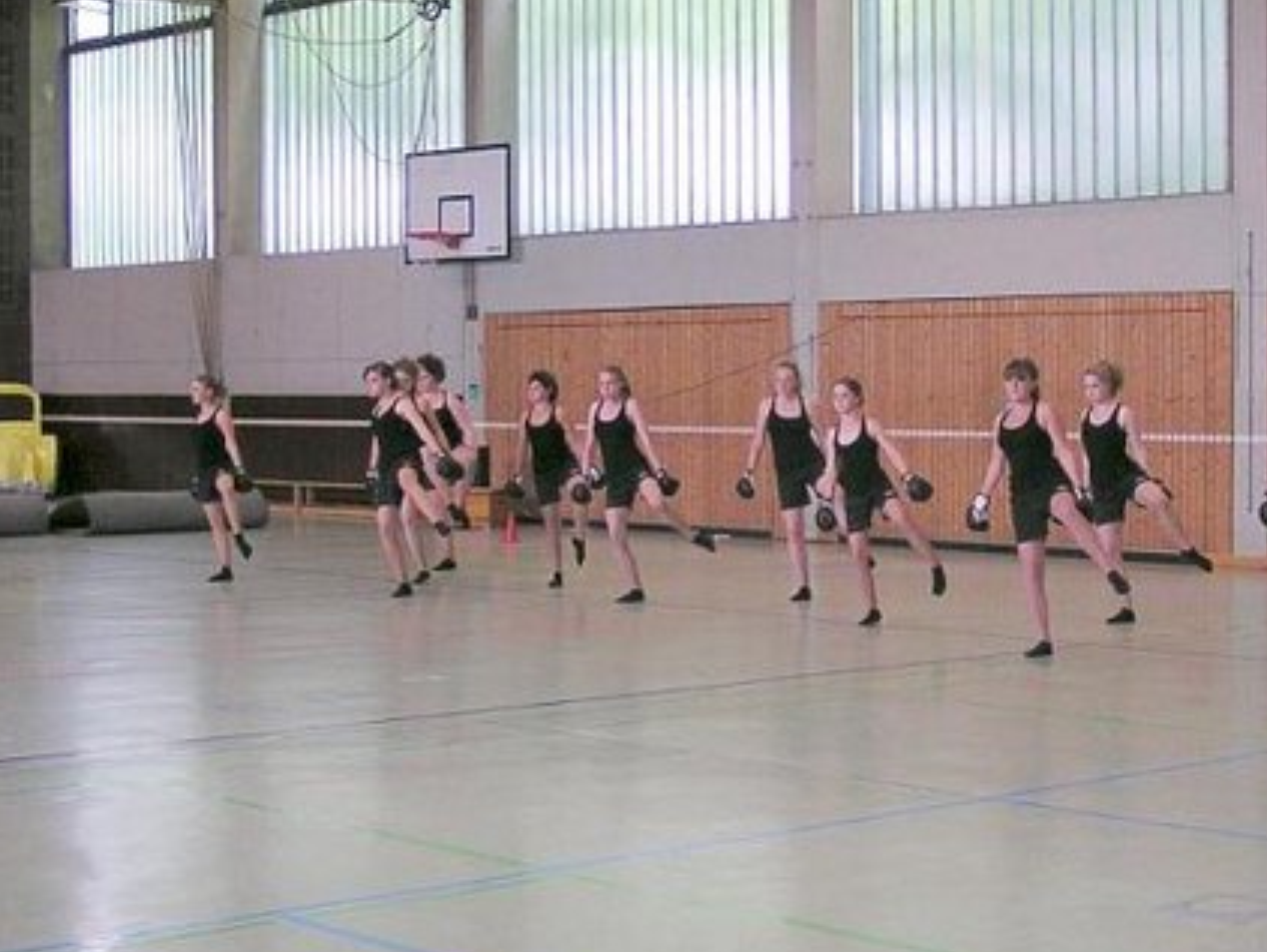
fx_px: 2490
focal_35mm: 68
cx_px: 733
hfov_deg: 28.5
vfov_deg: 21.6
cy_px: 440
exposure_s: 1/50
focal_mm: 6.3
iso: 80
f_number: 2.8
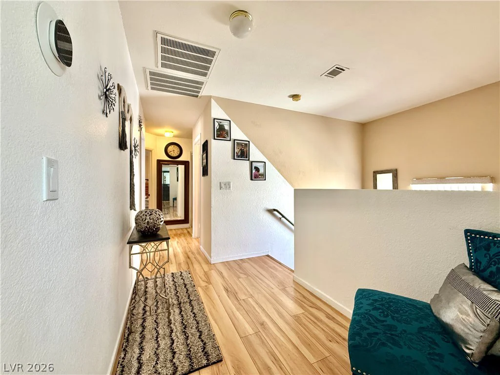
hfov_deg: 102.1
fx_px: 202
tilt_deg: +0.5
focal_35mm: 14
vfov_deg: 85.7
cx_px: 250
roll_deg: -0.3
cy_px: 188
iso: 250
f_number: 2.2
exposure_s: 1/60
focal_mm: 2.22
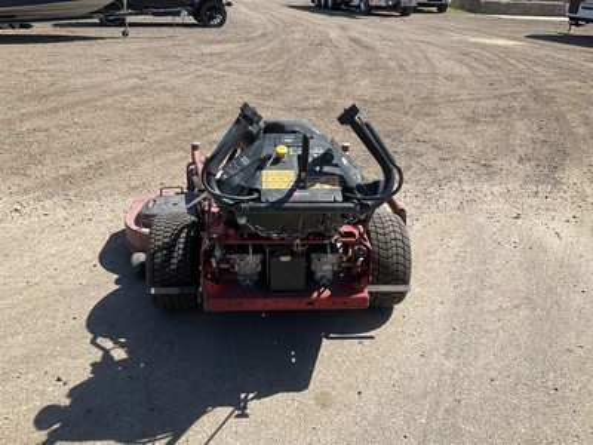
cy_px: 222
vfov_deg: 48.2
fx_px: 497
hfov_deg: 61.7
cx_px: 296
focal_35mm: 29
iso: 25
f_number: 1.8
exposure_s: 1/1377
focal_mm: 3
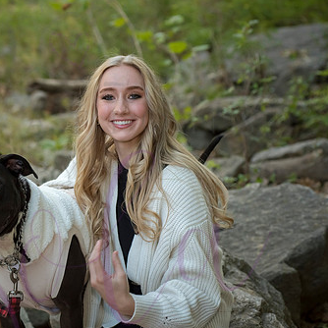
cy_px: 170
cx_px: 75
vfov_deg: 14.8
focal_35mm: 118
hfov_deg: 14.7
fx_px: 1265
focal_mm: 80
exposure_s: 1/400
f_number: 5
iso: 800
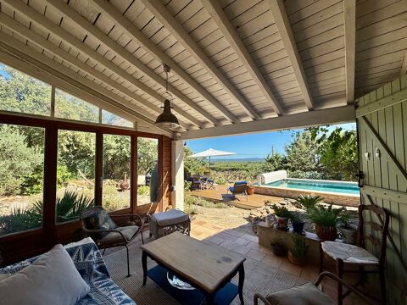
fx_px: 165
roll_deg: -1.6
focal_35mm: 14
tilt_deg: +2.8
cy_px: 152
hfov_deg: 102.1
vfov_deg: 85.7
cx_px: 204
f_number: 2.2
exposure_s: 1/1167
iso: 50
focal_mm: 2.22
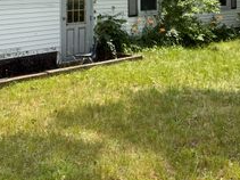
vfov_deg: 23.7
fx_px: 395
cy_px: -27
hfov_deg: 33.7
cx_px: 94
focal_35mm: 57
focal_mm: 6.76
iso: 100
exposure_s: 1/2110
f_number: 1.78
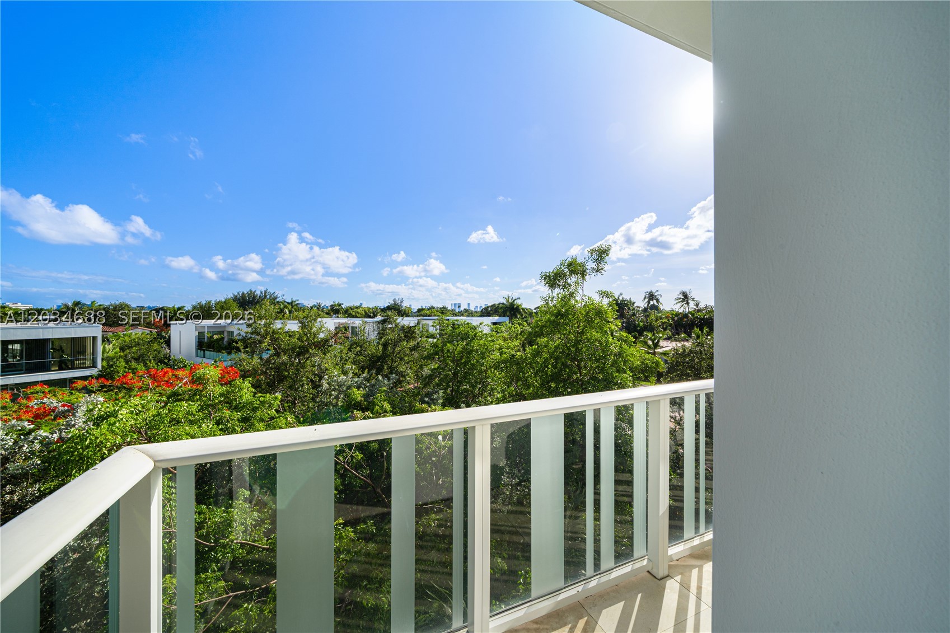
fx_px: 317
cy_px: 316
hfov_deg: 112.6
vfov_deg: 90.0
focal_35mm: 12
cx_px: 475
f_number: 13
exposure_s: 1/200
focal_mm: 12
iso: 125
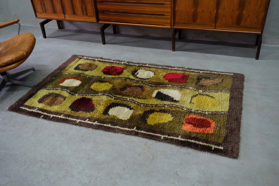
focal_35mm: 30
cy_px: 93
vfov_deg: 43.6
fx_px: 232
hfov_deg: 61.9
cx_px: 140
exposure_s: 1/28
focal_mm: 20.2
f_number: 4
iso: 1600
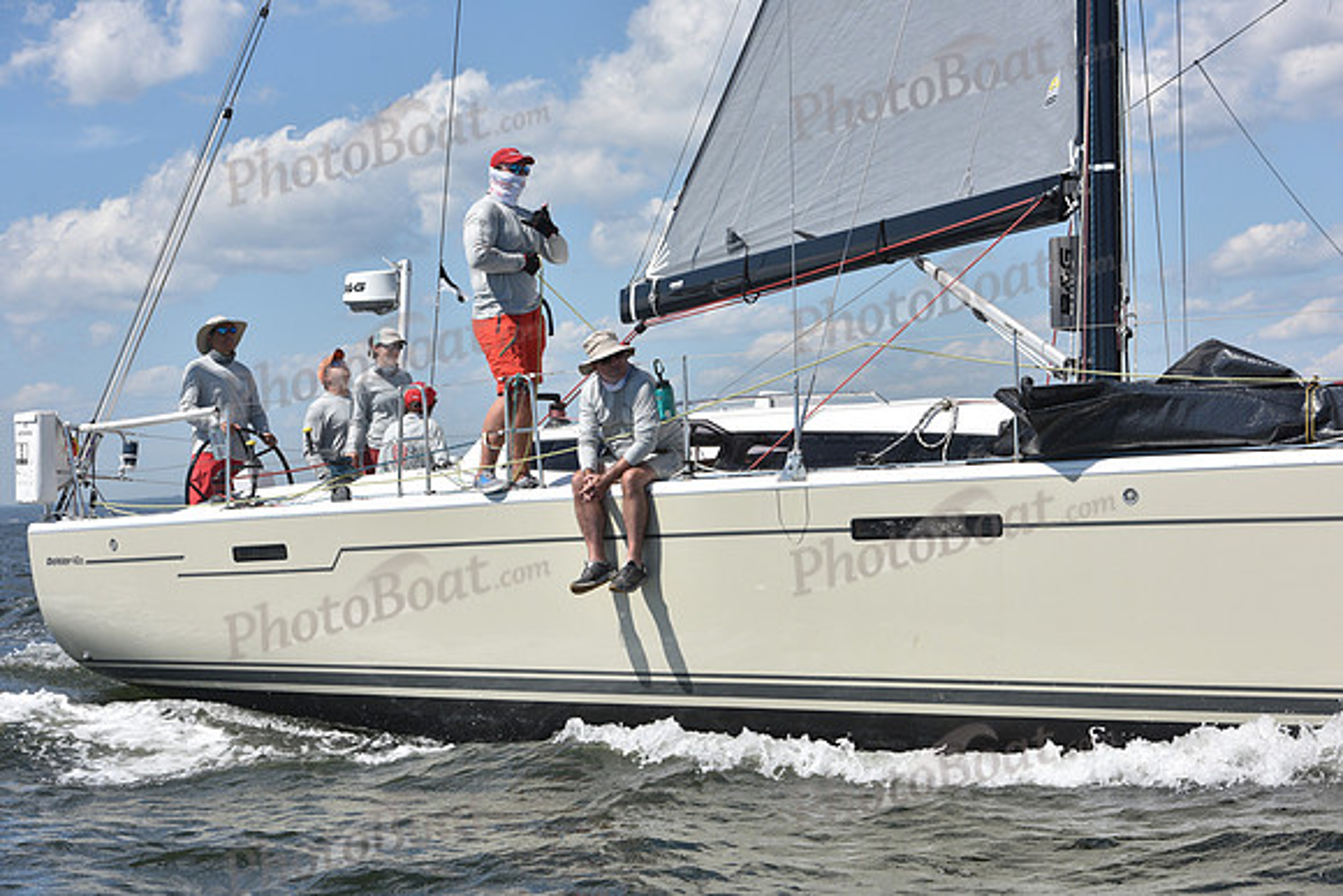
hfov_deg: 26.0
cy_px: 448
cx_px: 672
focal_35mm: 78
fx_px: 2910
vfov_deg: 17.5
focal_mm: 78
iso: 320
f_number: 9
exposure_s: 1/1250
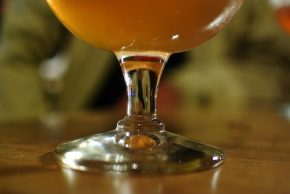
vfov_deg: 27.6
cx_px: 145
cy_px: 97
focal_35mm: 49
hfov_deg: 40.3
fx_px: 395
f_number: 1.8
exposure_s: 1/2
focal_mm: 18.5
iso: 100
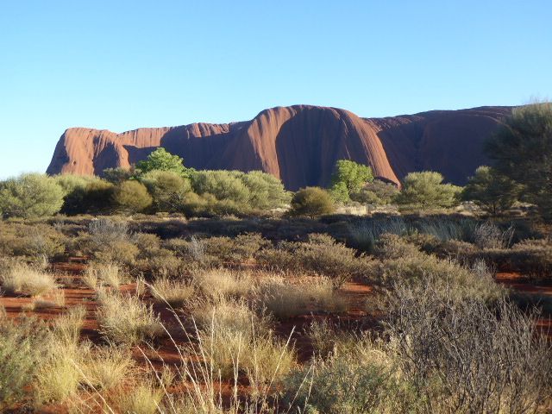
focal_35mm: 36
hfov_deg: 51.4
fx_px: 574
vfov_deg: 39.7
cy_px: 207
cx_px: 276
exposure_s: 1/250
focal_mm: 6.3
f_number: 3.7
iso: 80
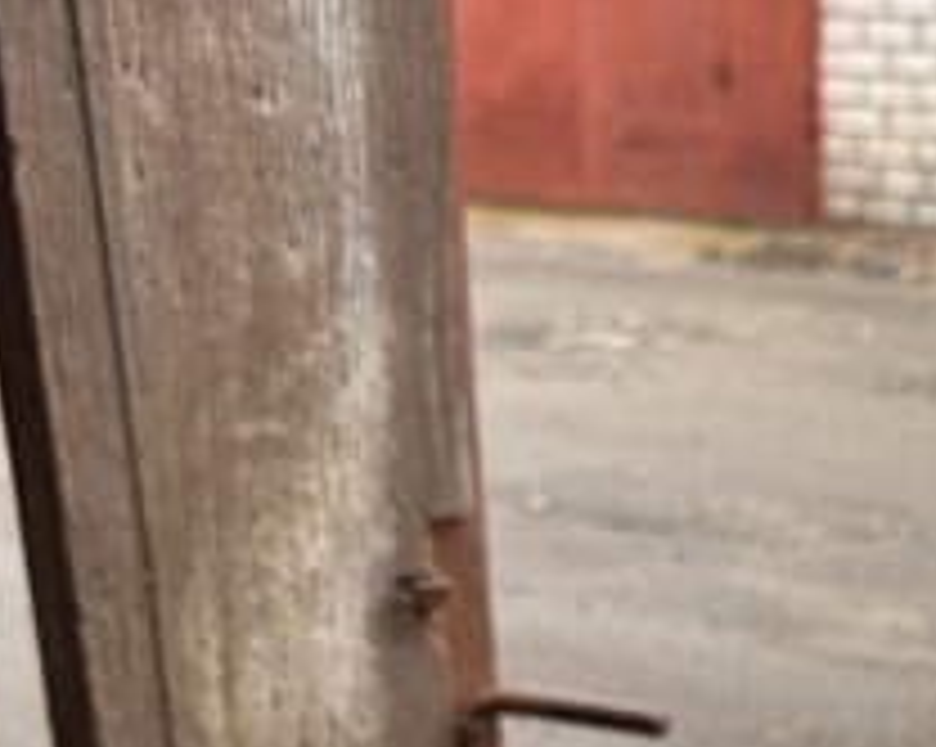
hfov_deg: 24.5
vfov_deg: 19.0
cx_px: 1044
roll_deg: -2.0
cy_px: 1069
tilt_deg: -23.7
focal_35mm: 72
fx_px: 1993
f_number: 1.78
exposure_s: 1/121
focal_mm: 6.86
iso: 125
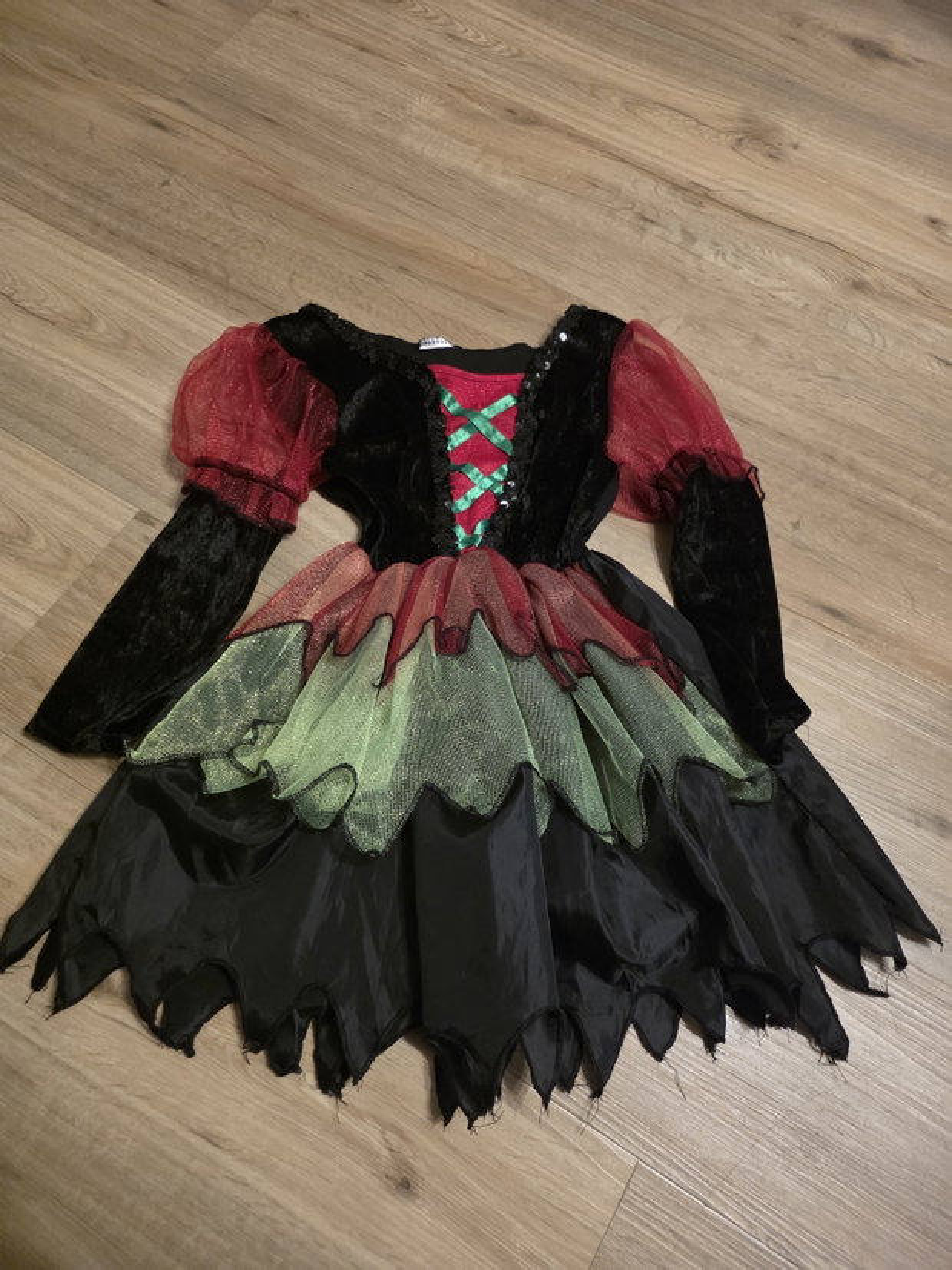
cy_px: 635
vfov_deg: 73.9
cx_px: 476
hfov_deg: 58.9
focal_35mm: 23
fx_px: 844
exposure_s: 1/50
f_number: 1.7
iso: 1600
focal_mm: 6.3
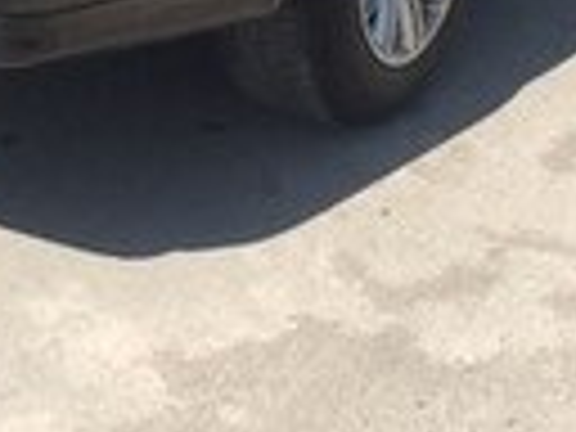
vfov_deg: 9.6
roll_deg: -0.6
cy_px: -241
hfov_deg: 13.1
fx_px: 2479
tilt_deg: -13.5
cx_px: 54
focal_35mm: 149
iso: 32
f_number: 2.2
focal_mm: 4.15
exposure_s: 1/2053
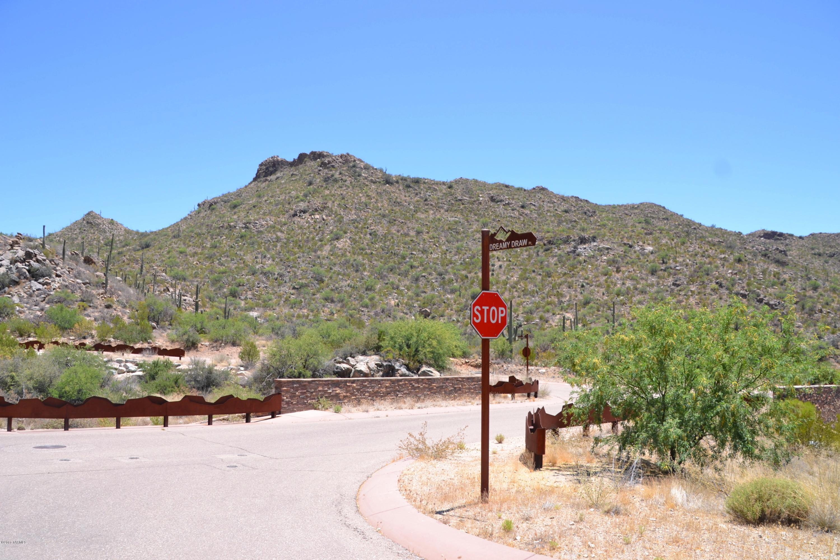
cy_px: 280
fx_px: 700
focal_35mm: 30
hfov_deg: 61.9
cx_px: 420
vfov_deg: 43.6
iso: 100
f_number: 8
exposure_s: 1/250
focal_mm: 20
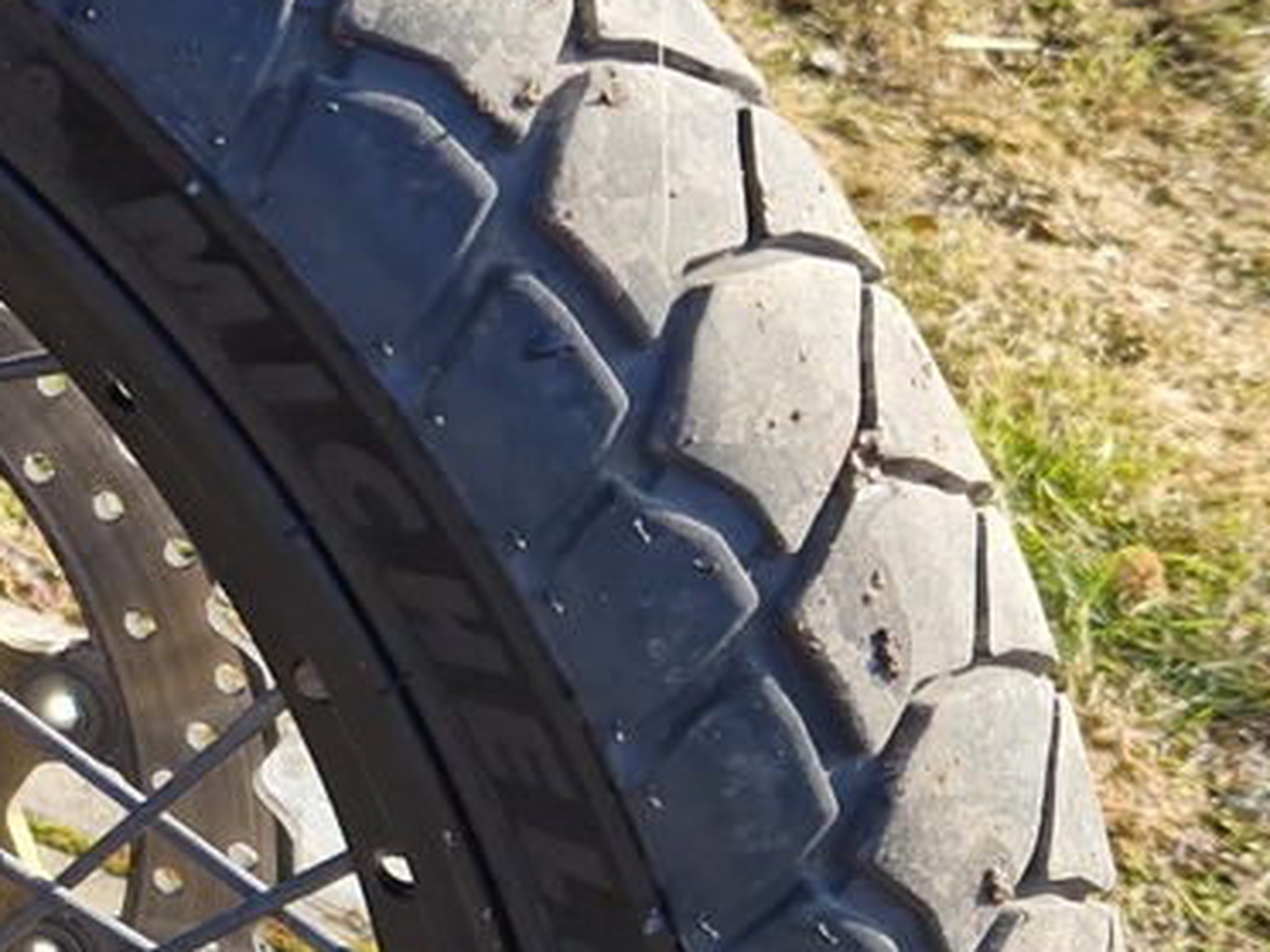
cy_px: 471
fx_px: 3632
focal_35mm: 99
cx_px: -454
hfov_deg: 18.3
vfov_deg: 14.9
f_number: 1.8
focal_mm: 5.4
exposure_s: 1/351
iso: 50
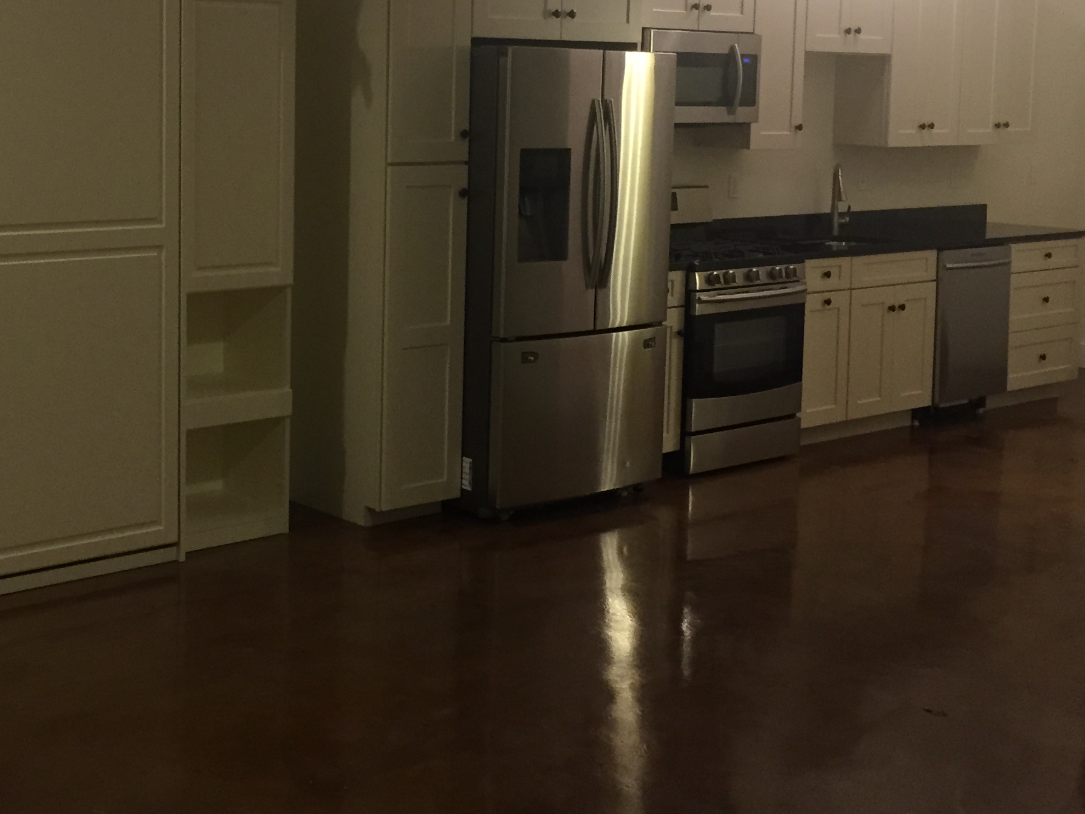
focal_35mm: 53
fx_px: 1661
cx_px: 386
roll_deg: -1.8
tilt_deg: -6.0
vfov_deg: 27.3
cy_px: 252
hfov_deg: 35.9
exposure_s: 1/30
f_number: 2.2
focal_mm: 4.15
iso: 160
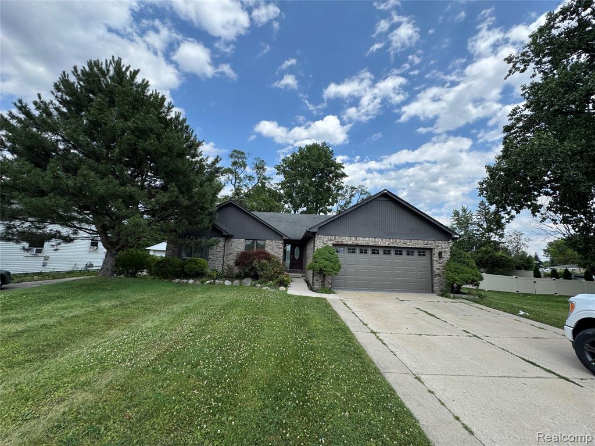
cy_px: 223
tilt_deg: +8.2
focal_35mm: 14
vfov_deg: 85.7
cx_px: 298
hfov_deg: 102.1
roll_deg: -2.8
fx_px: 241
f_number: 2.2
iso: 50
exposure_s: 1/1567
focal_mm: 2.22
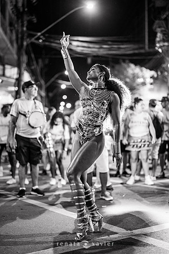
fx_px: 352
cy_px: 127
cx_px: 84
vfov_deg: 39.6
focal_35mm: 50
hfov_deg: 27.0
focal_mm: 50
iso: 2500
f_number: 1.2
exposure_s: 1/320
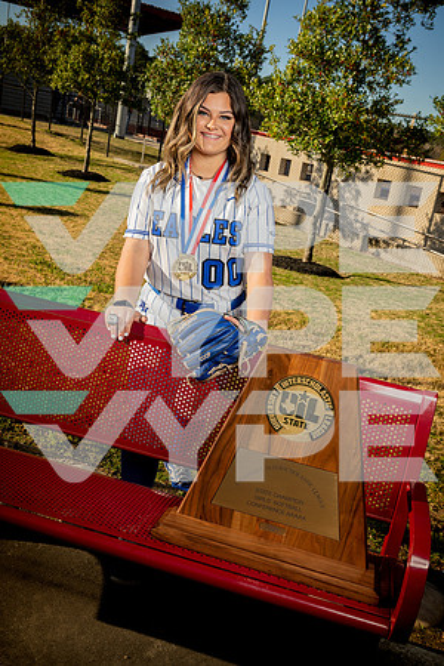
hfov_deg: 35.9
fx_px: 684
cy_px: 333
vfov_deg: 51.9
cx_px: 222
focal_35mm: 37
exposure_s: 1/250
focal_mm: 37
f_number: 10
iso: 125
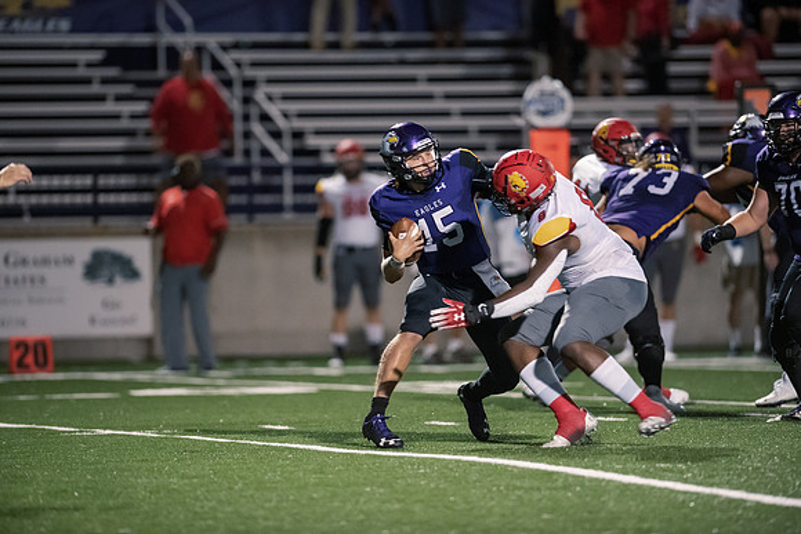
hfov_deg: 6.9
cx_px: 400
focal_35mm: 300
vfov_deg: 4.6
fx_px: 6676
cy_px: 267
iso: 6400
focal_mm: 300
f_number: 2.8
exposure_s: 1/640
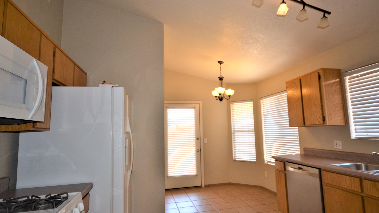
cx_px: 199
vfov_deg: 52.4
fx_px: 217
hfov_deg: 82.3
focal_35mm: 22
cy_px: 103
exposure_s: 1/125
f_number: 4.5
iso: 360
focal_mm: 13
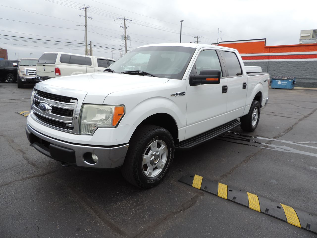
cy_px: 119
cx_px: 158
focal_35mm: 24
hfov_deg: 71.6
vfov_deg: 56.8
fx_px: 220
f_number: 3
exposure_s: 1/400
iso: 80
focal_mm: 4.3
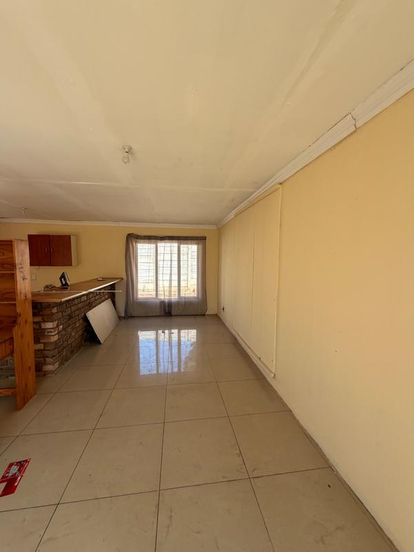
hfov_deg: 85.7
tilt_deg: -3.8
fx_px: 223
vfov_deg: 102.1
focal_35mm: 14
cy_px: 276
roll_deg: +0.0
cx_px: 207
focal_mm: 2.22
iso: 64
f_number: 2.2
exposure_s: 1/121
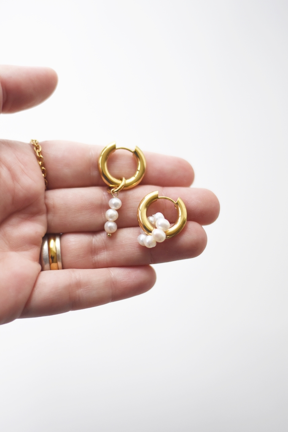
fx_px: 900
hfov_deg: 18.2
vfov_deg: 27.0
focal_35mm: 75
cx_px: 144
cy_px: 216
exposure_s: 1/8000
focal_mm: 50
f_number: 1.8
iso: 560
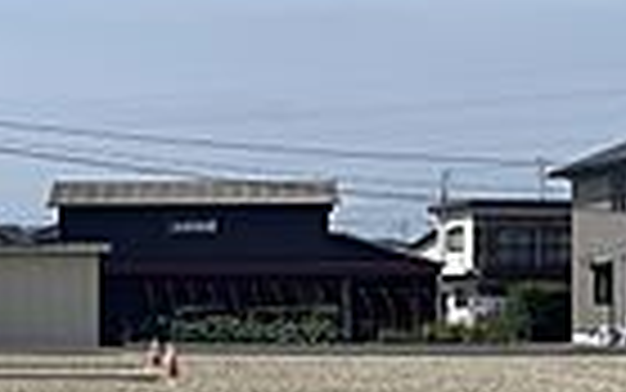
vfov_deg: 11.5
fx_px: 1946
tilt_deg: +1.9
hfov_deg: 17.8
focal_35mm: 114
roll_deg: -0.7
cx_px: -23
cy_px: 243
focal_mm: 5.1
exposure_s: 1/6579
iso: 32
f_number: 1.6
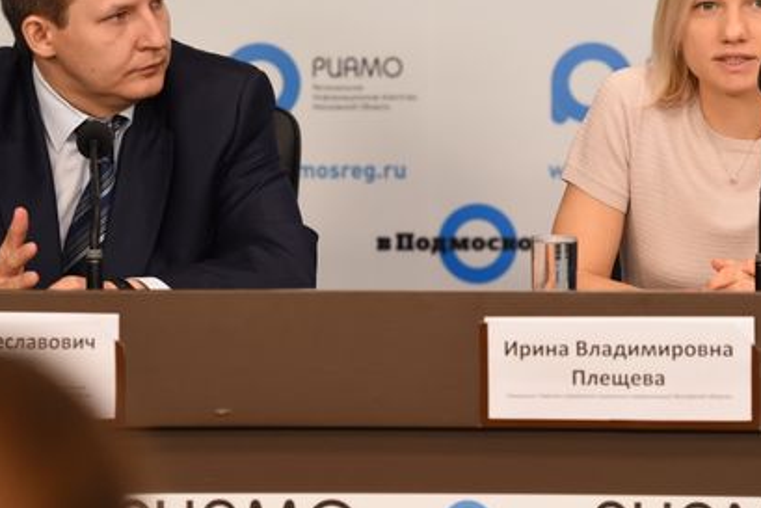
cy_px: 97
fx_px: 5603
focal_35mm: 265
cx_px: 394
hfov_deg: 7.8
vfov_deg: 5.2
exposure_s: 1/320
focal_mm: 155
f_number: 4
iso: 2500
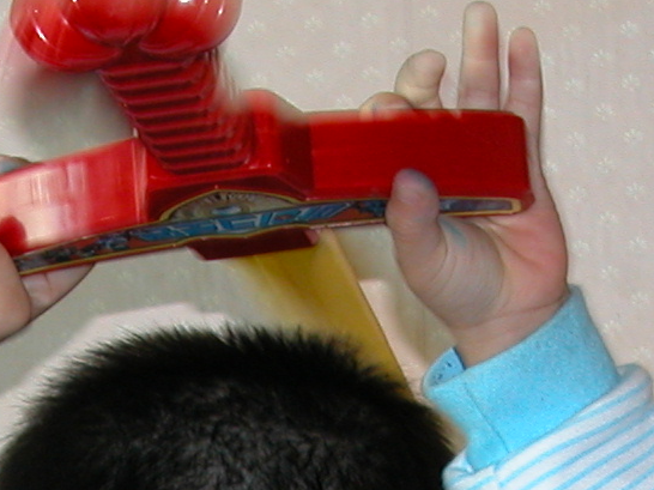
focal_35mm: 211
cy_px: 922
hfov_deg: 9.4
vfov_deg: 6.8
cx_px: 195
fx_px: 3985
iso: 100
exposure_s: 1/30
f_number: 3
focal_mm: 11.6
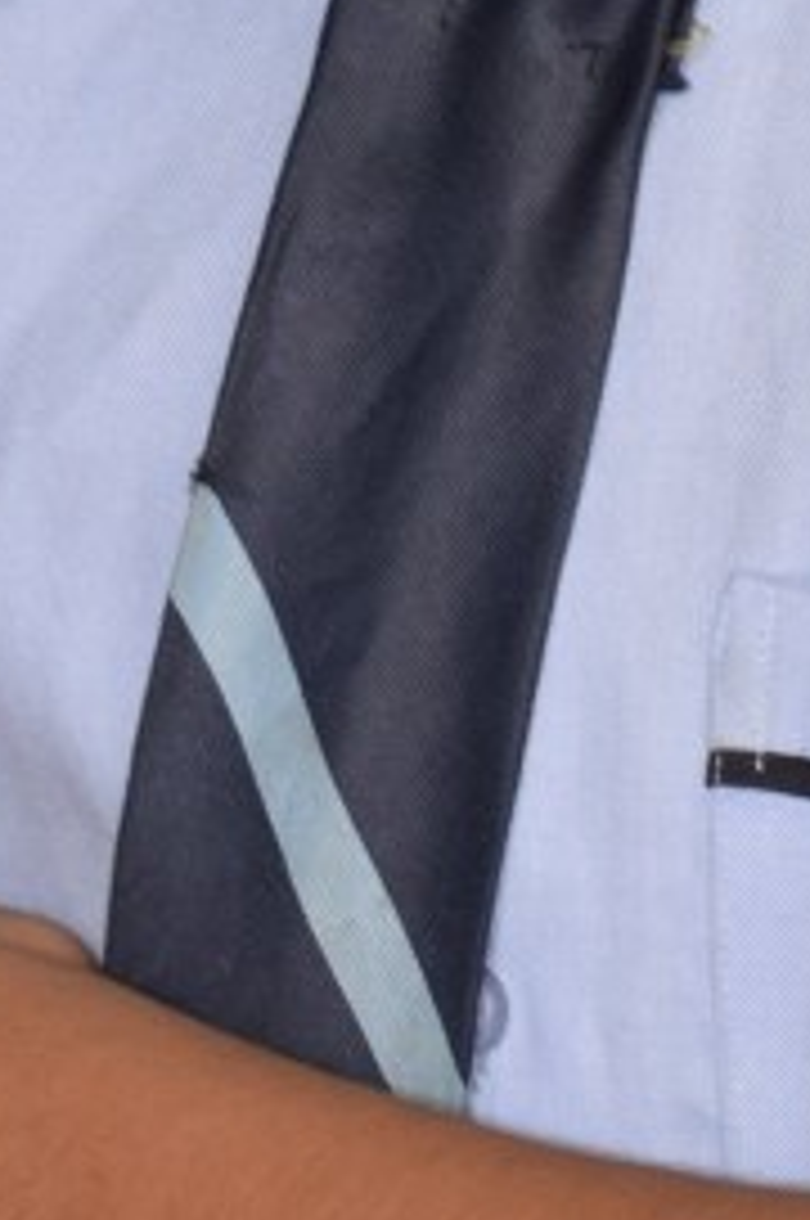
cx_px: 648
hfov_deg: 3.0
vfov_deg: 4.5
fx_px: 15361
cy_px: -360
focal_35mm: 454
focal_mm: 78
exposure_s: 1/60
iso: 640
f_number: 4.8
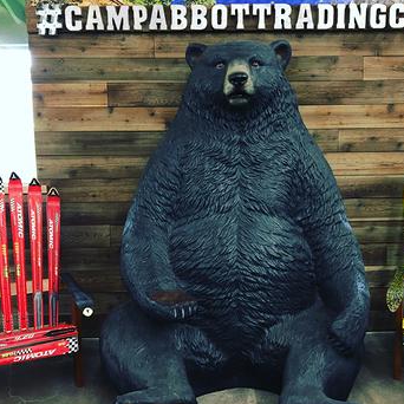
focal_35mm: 35
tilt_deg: -8.2
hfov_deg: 47.1
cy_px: 206
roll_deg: +1.5
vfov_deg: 47.2
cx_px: 225
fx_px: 462
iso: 125
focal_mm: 4.15
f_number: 2.2
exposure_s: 1/30
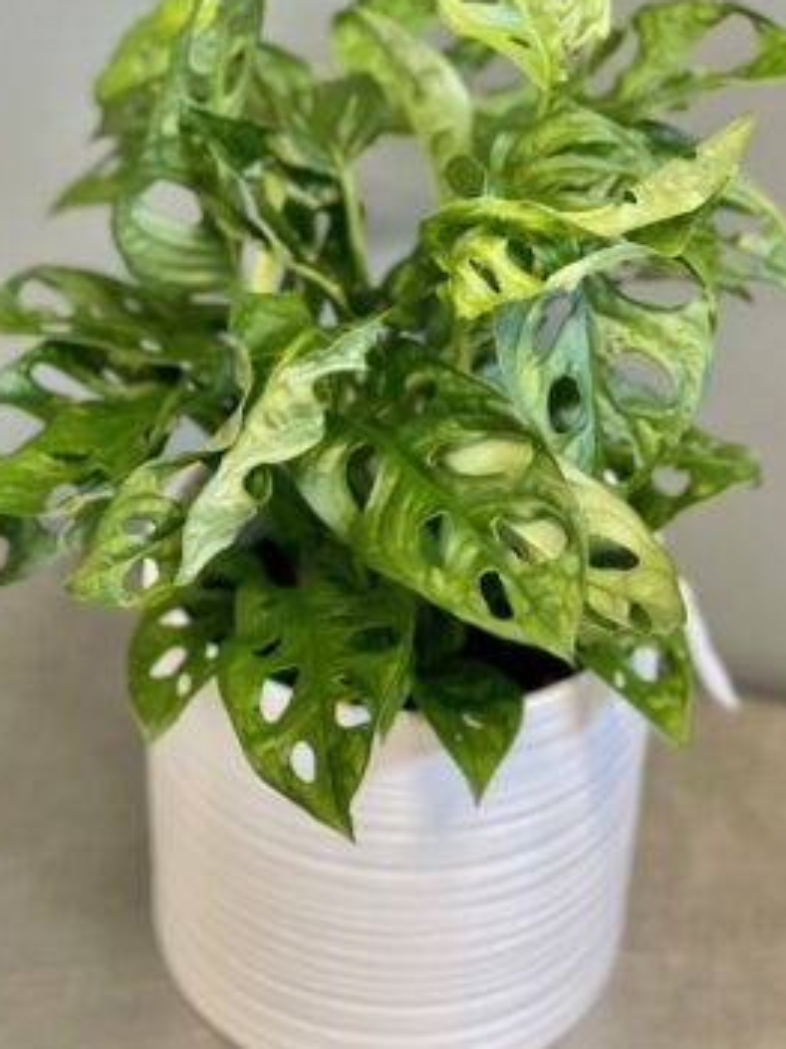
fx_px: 1939
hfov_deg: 22.9
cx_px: 350
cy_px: 469
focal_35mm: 64
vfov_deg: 30.3
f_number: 2
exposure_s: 1/40
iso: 400
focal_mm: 6
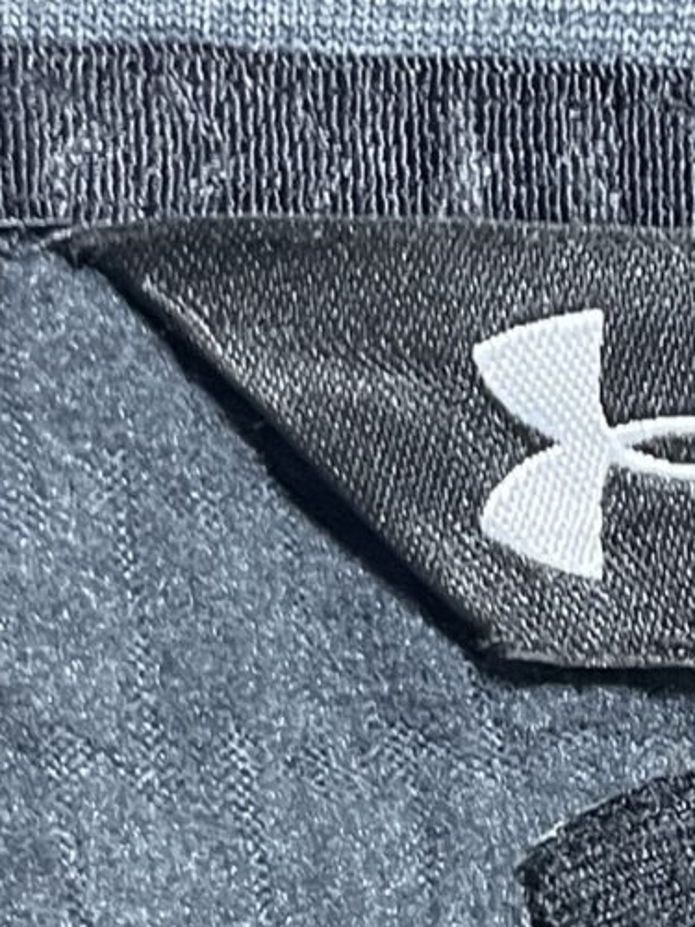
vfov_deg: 14.7
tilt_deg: -57.6
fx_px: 3560
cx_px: 956
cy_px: 747
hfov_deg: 10.8
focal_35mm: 133
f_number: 1.6
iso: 200
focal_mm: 4.2
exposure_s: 1/50
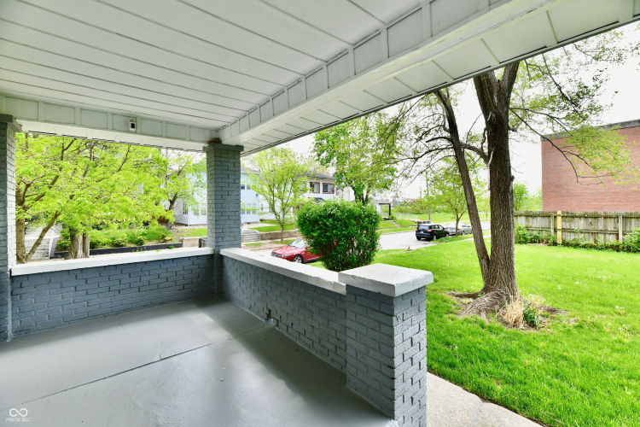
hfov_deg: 104.3
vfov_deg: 81.2
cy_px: 214
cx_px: 320
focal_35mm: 14
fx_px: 249
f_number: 8
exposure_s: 1/250
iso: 640
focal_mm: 14
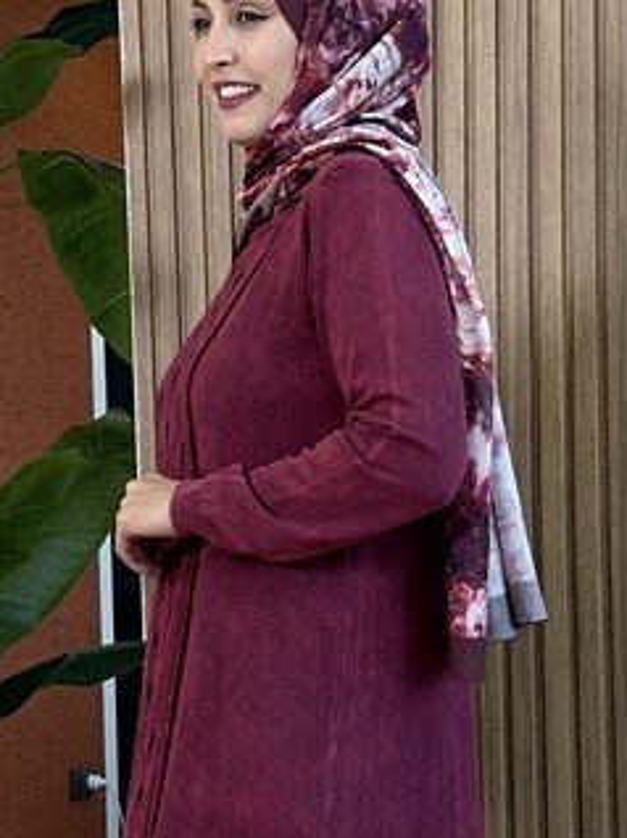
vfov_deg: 14.0
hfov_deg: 10.5
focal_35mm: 141
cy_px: 485
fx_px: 3410
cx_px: 274
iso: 200
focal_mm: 6.76
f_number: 1.78
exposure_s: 1/144
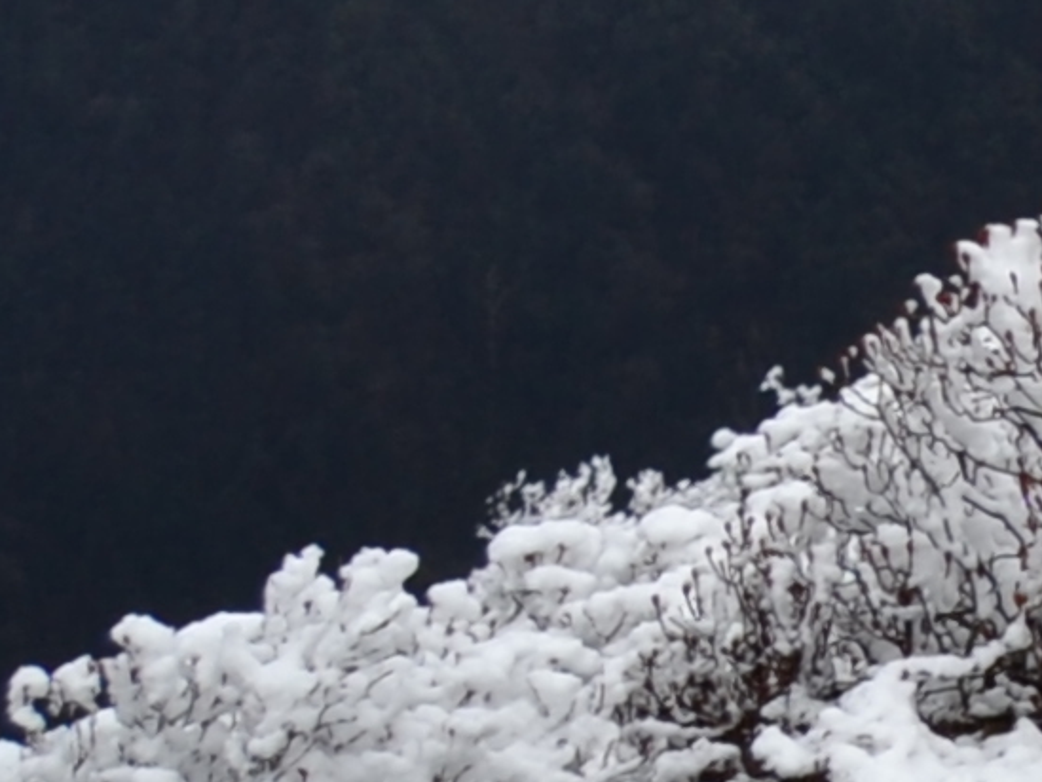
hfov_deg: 7.3
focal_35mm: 218
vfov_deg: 6.4
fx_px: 6564
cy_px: -1220
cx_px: 3749
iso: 100
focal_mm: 18
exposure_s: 1/160
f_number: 6.3
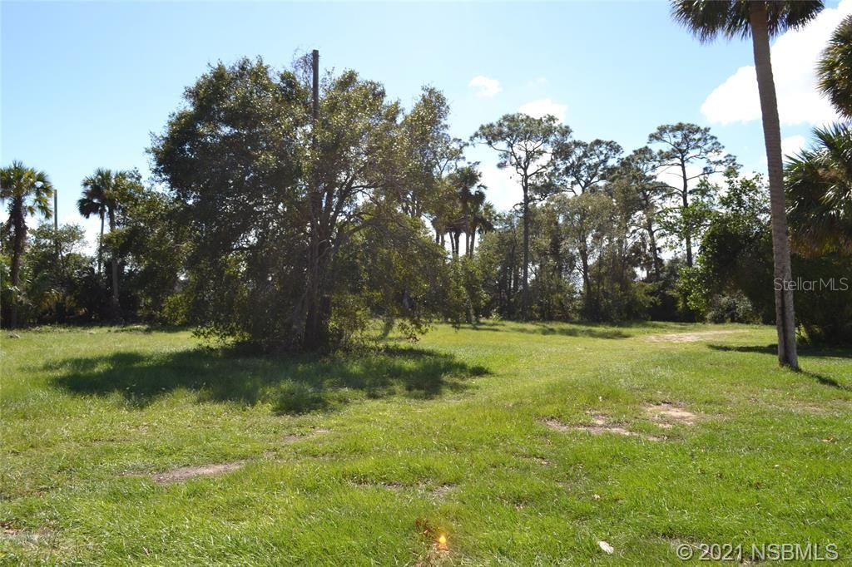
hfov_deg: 61.9
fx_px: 710
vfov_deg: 43.6
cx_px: 426
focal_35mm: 30
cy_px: 284
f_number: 8
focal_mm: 20
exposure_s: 1/200
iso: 100
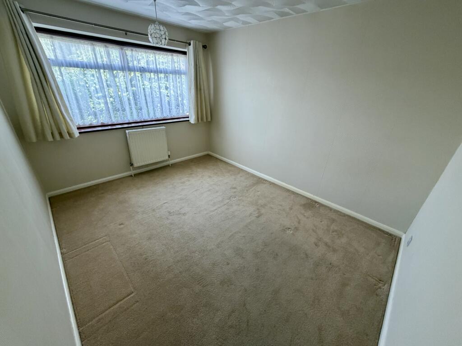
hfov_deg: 102.1
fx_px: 187
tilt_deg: -26.5
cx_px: 231
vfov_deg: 85.7
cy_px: 173
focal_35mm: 14
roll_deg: -2.3
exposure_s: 1/121
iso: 250
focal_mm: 2.22
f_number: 2.2
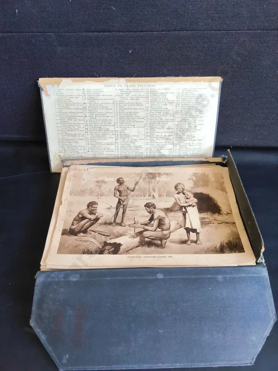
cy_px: 186
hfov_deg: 51.4
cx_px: 139
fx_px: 289
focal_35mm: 27
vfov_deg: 65.3
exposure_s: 1/120
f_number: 2
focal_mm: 2.87
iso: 320
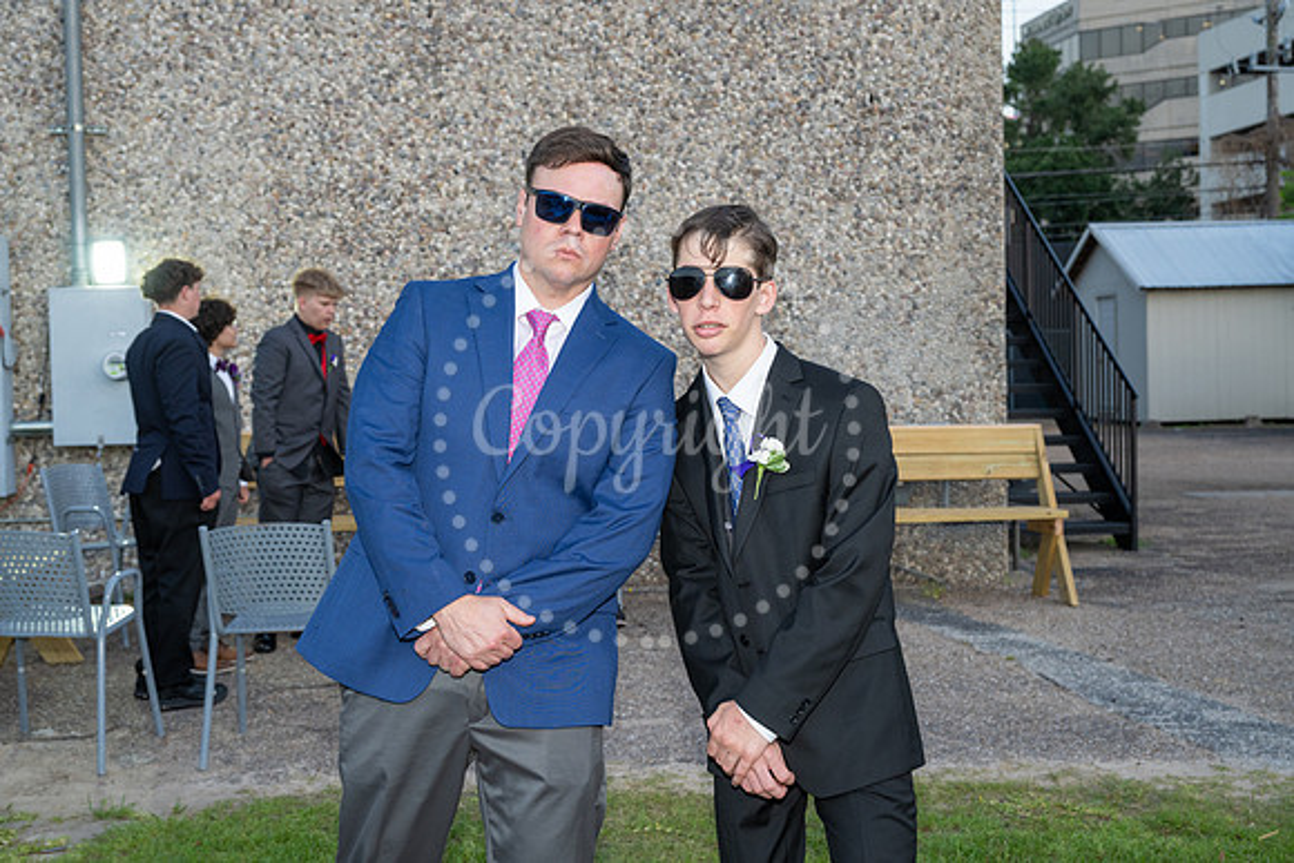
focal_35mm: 43
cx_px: 647
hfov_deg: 45.4
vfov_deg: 31.2
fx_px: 1546
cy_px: 432
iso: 640
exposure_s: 1/60
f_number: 5.6
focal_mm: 43
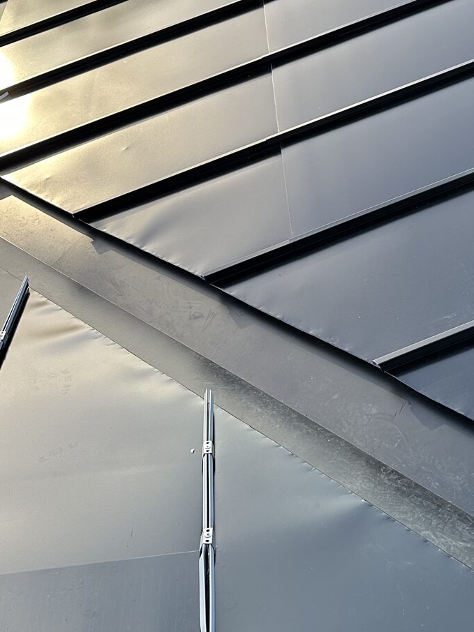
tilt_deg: -30.7
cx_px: 444
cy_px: 66
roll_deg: -6.6
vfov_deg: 34.2
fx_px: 968
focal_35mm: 53
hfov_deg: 26.4
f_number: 1.78
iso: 80
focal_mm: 6.86
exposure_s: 1/879
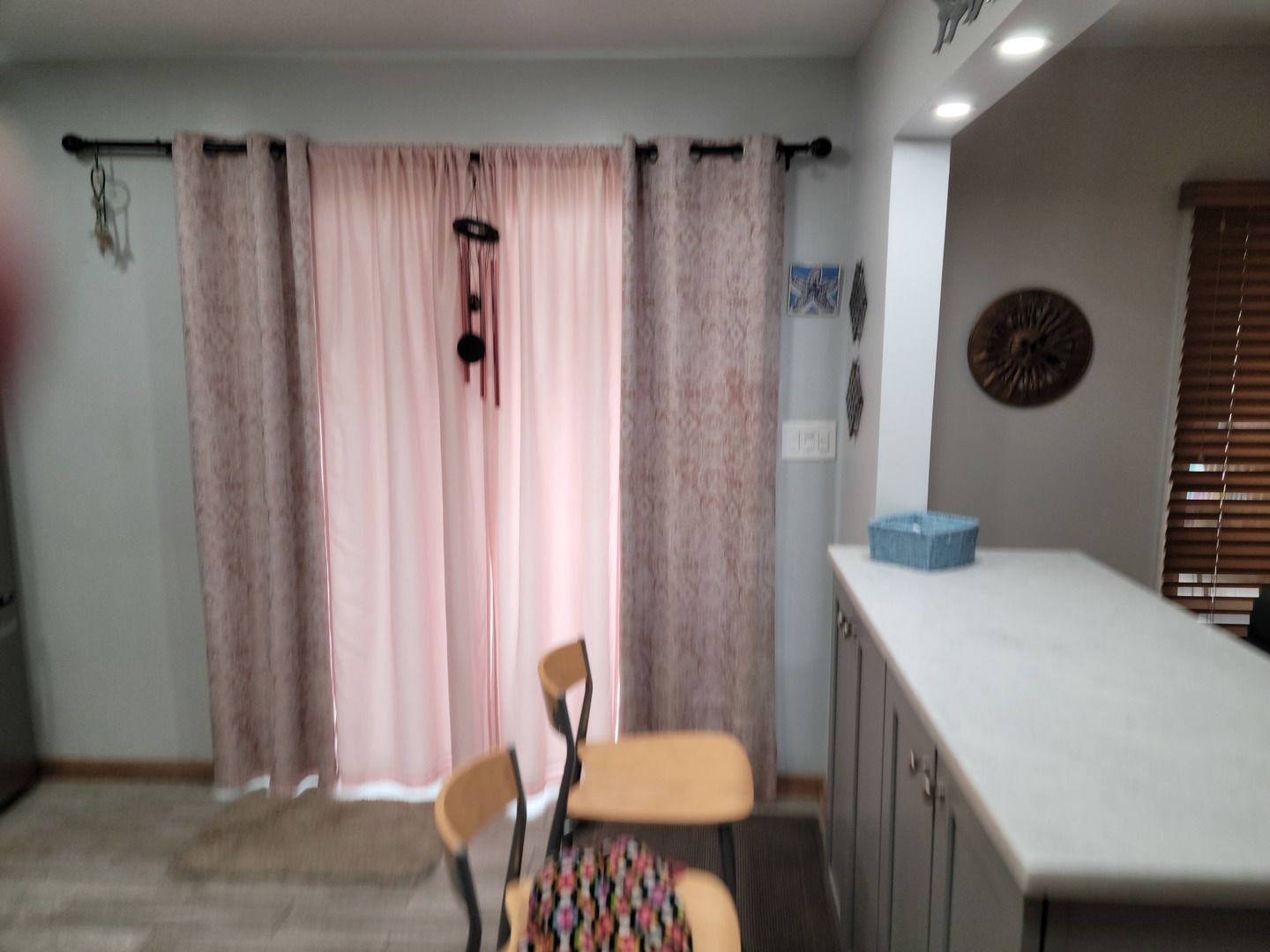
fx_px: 1027
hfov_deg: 63.4
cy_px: 476
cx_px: 635
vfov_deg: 49.7
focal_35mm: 28
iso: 100
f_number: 2
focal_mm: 5.9
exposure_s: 1/60
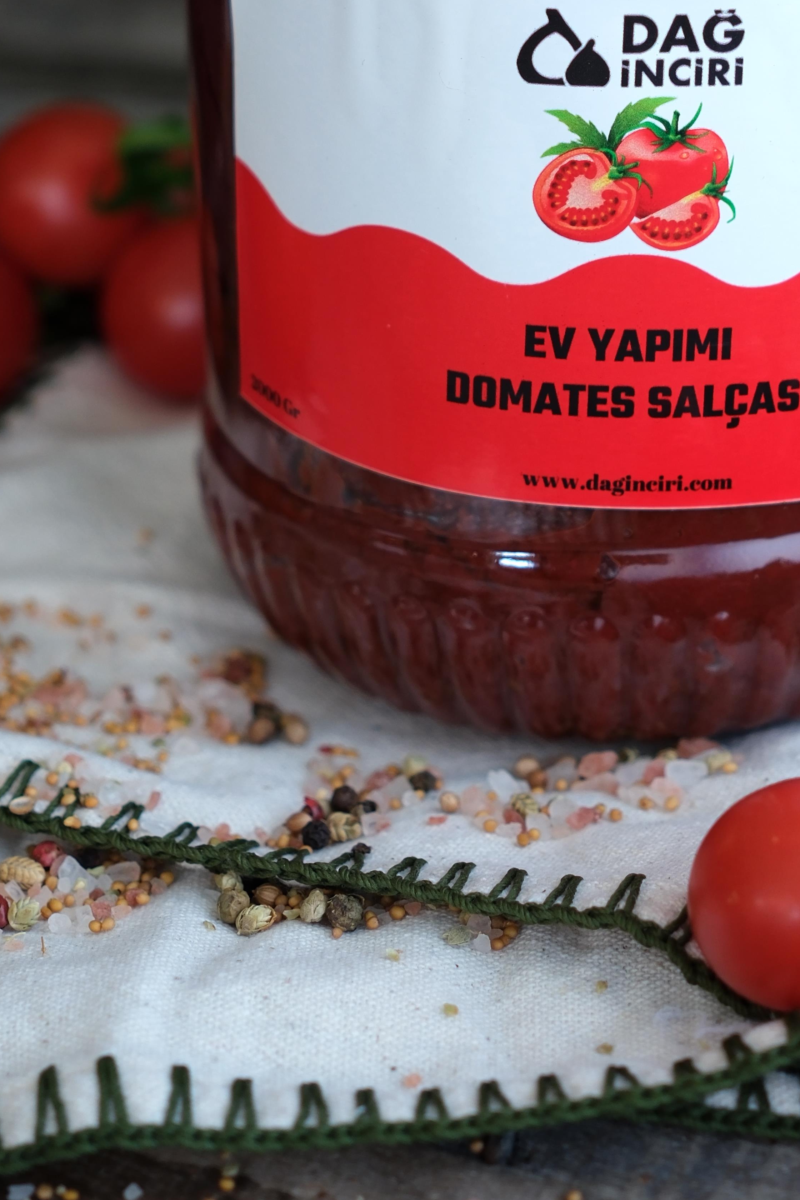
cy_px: -74
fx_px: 3833
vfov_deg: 17.3
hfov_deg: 11.9
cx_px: 660
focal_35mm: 115
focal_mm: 33
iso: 200
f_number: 2.2
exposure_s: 1/100
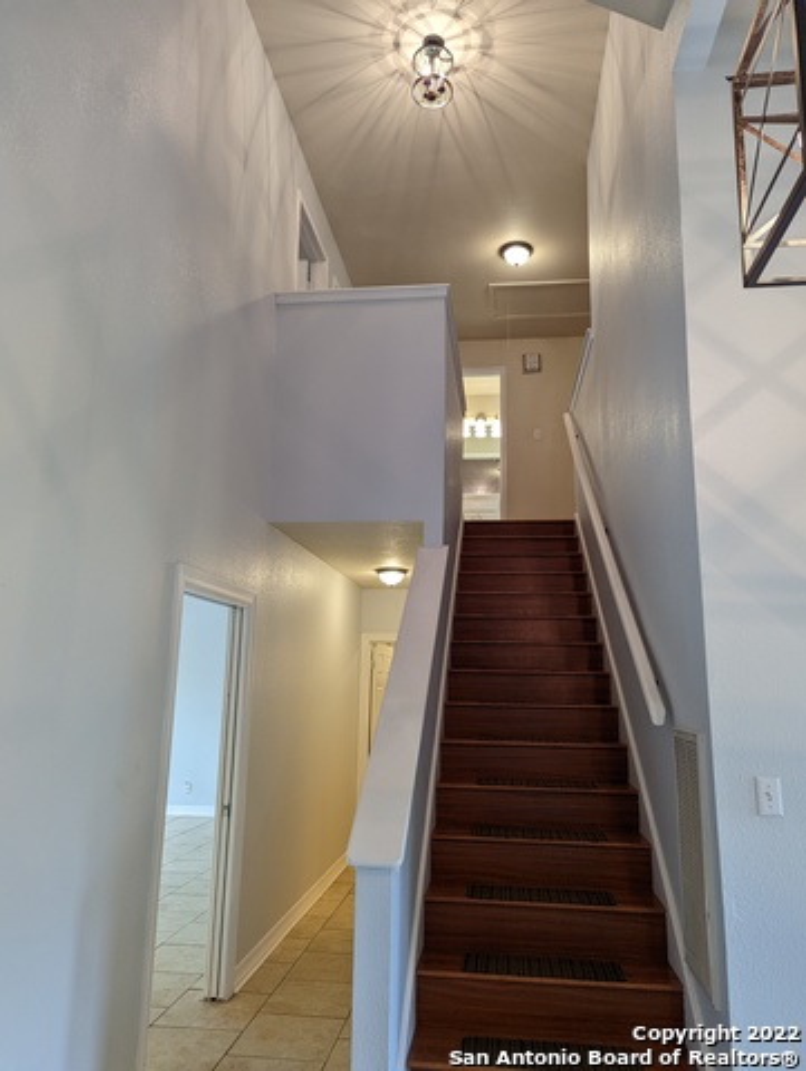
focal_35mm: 24
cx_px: 403
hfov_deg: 56.9
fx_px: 744
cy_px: 536
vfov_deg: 71.5
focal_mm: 6.81
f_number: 1.85
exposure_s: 1/60
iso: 108
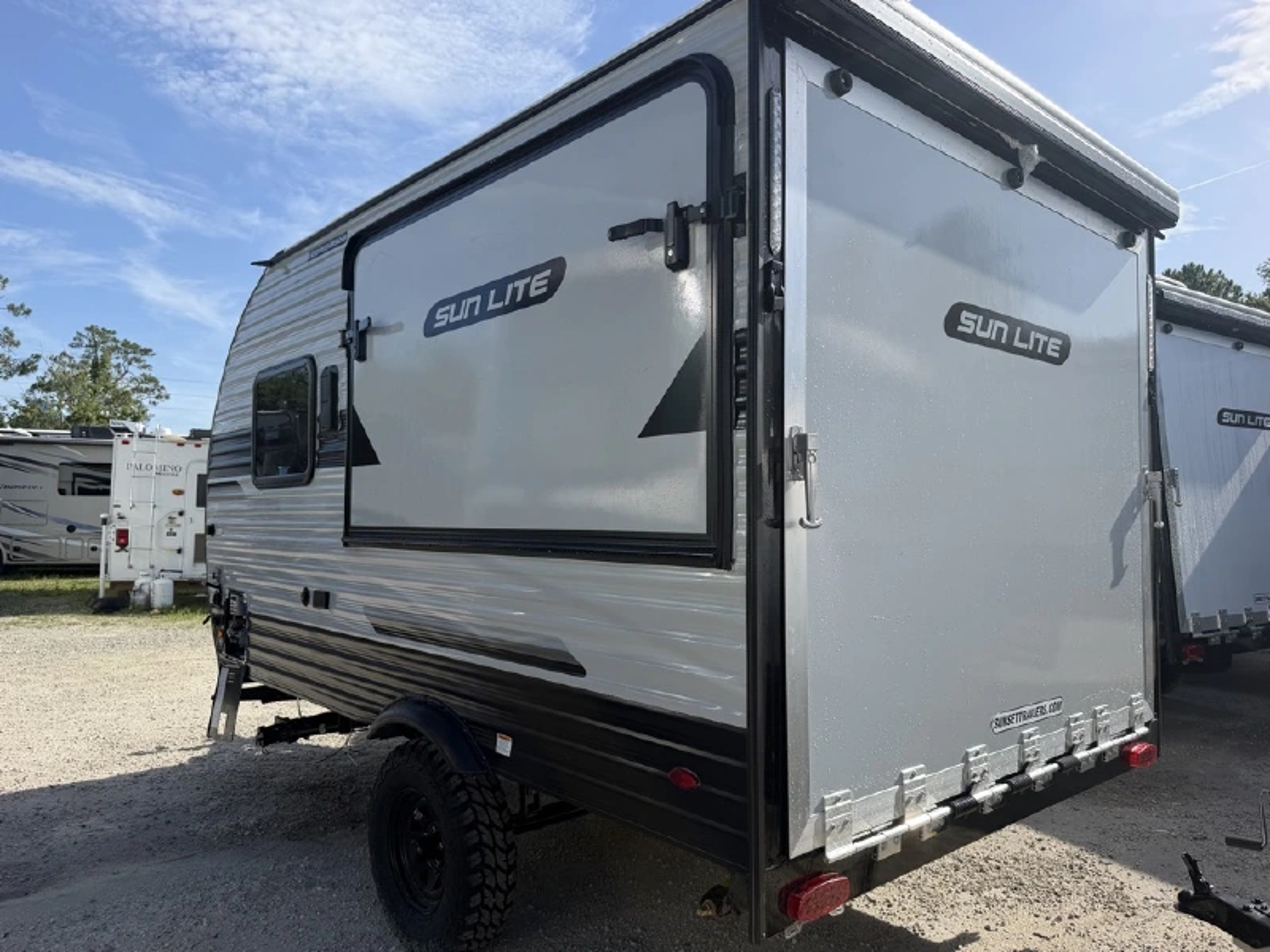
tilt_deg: +2.0
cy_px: 476
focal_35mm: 24
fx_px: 881
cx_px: 635
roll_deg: -0.8
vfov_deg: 56.8
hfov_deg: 71.6
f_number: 1.78
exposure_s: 1/3425
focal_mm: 6.76
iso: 80
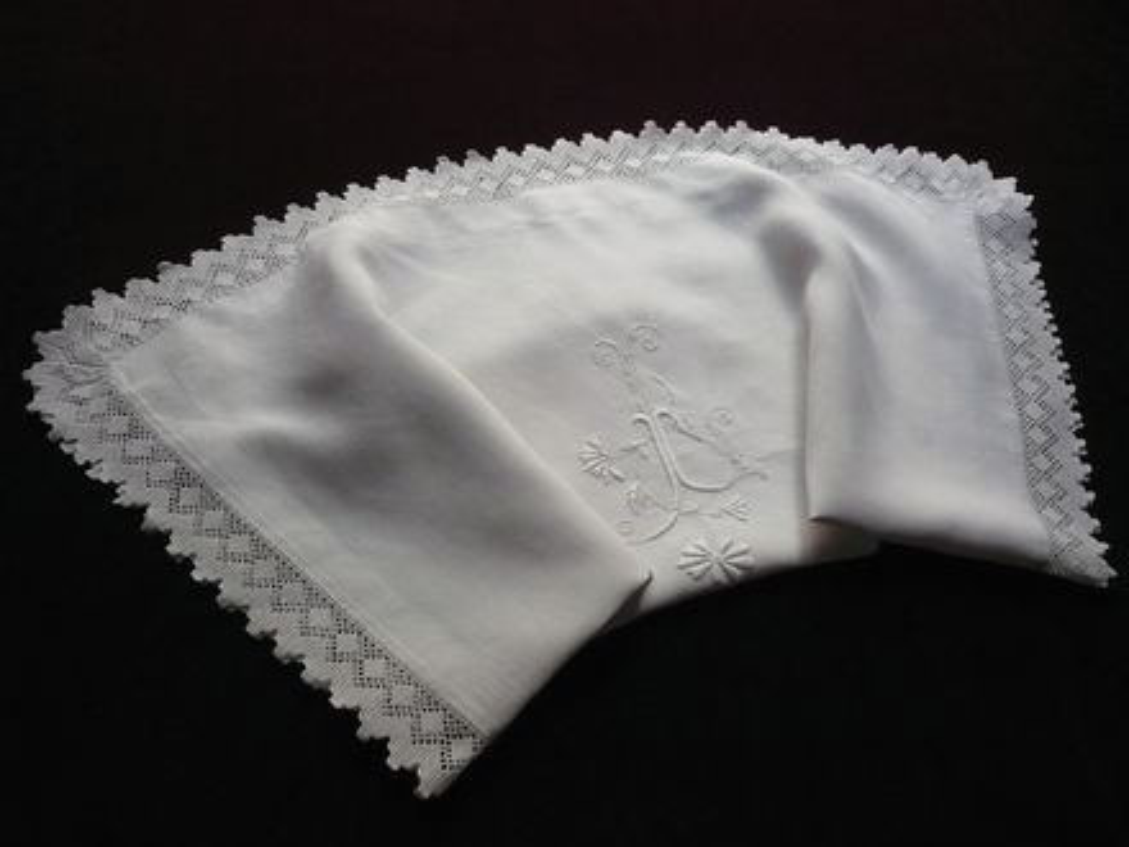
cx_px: 564
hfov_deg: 52.6
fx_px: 1142
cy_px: 424
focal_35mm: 35
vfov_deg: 40.7
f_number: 2.8
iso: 400
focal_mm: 5.8
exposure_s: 1/250
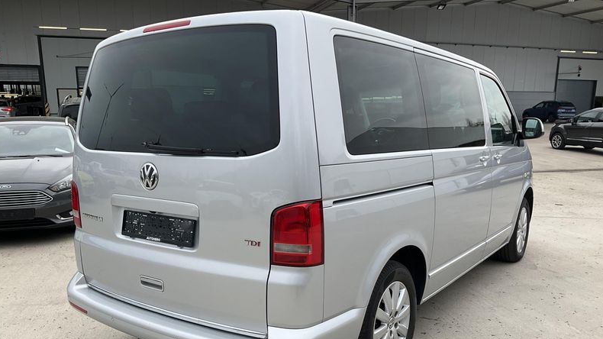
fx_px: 512
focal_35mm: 32
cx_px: 302
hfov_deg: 61.0
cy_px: 228
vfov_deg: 36.3
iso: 25
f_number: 1.8
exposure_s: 1/1279
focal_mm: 3
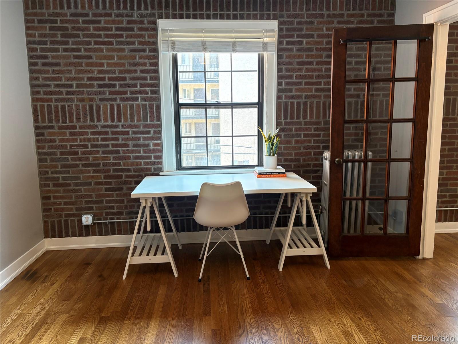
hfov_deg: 67.3
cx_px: 229
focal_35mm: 26
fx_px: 344
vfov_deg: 53.1
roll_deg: +2.0
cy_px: 172
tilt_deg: -8.0
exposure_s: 1/60
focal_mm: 5.96
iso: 125
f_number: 1.6
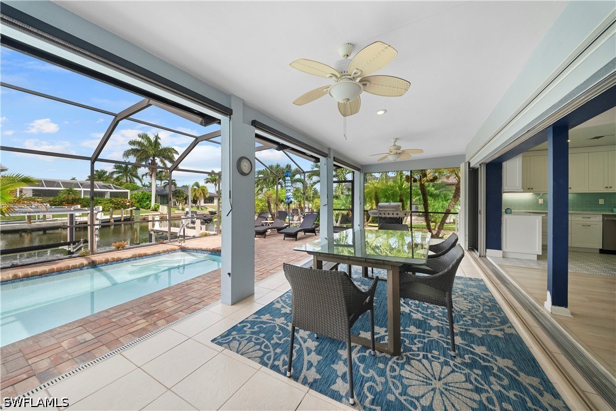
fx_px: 205
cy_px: 206
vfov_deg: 90.0
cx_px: 308
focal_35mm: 12
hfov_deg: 112.6
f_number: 11
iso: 2000
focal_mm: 12
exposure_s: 1/100
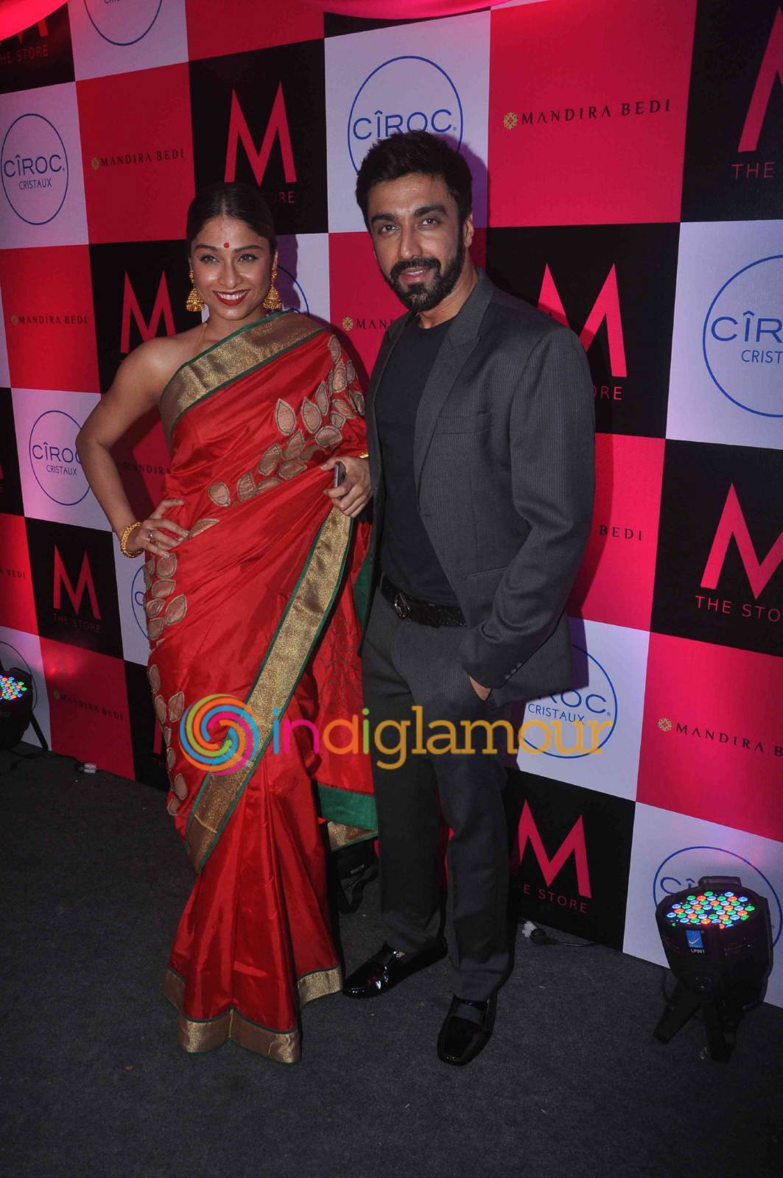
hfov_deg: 41.6
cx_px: 392
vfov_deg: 59.5
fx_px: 1030
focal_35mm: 32
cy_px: 589
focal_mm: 21
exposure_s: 1/200
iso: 640
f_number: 9
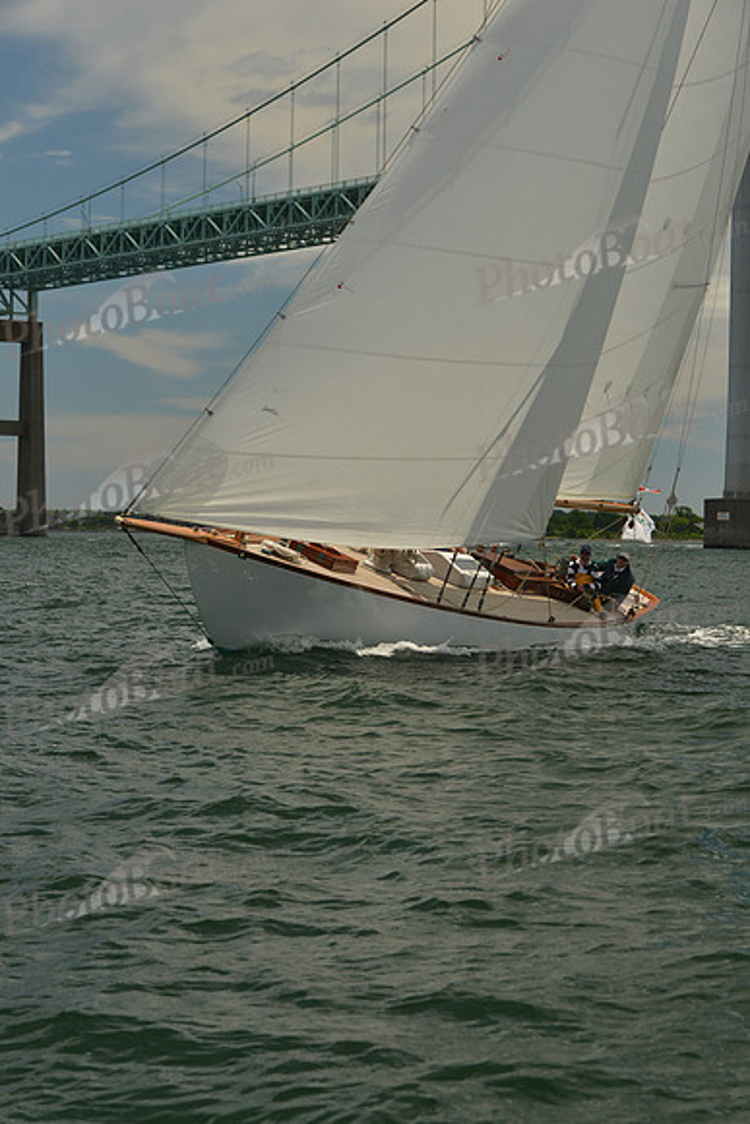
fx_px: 3123
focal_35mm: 100
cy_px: 562
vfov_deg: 20.4
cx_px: 375
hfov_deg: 13.7
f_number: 8
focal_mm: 100
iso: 400
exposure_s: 1/800
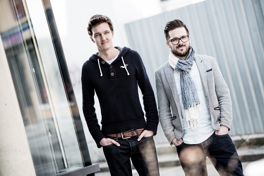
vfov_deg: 8.9
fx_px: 1137
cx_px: 132
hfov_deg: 13.2
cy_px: 88
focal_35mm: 155
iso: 200
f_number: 3.5
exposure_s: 1/500
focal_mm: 155
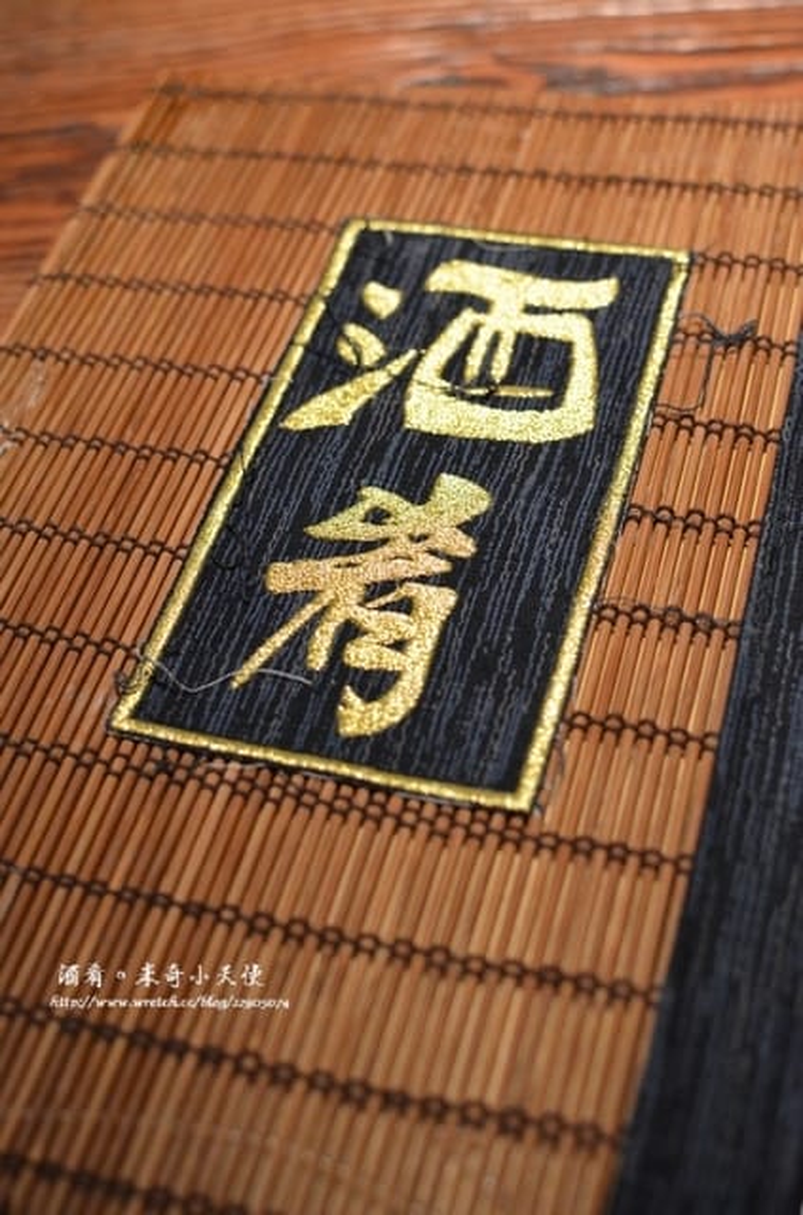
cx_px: 402
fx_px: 1767
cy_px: 608
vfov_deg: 37.9
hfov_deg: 25.6
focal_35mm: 52
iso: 2500
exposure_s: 1/320
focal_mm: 35
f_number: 3.5
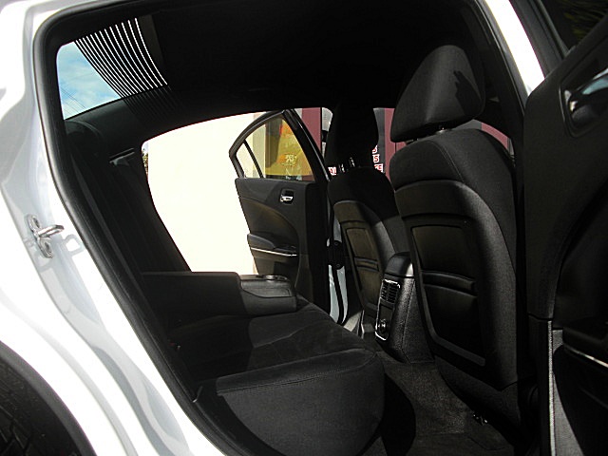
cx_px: 304
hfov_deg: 51.4
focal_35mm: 36
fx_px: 632
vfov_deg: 39.7
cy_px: 228
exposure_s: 1/400
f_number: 2.8
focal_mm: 6.3
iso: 50
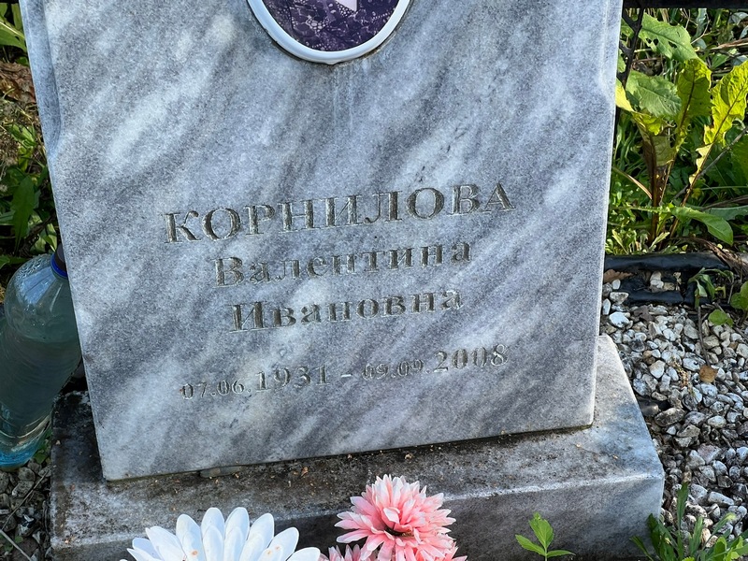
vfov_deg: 19.1
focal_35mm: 77
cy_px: 280
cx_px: 374
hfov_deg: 25.3
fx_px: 1664
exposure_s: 1/133
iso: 32
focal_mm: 9
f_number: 2.8
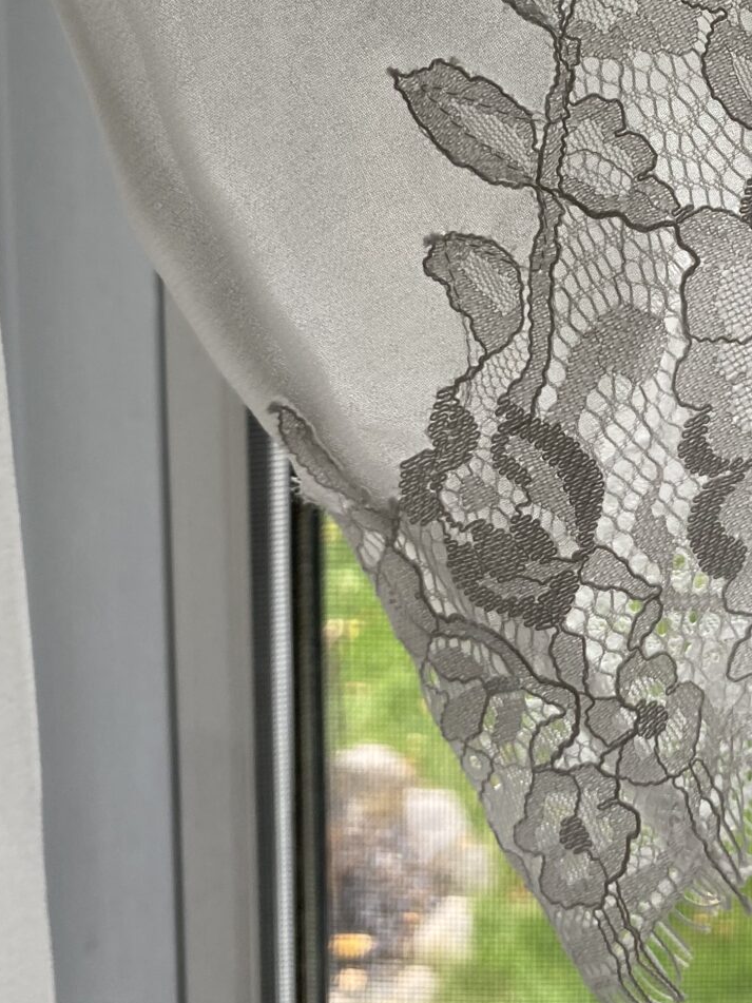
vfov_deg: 32.9
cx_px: 684
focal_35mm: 56
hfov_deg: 25.3
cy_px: 133
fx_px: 1622
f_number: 1.8
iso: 40
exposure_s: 1/121
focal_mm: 4.25
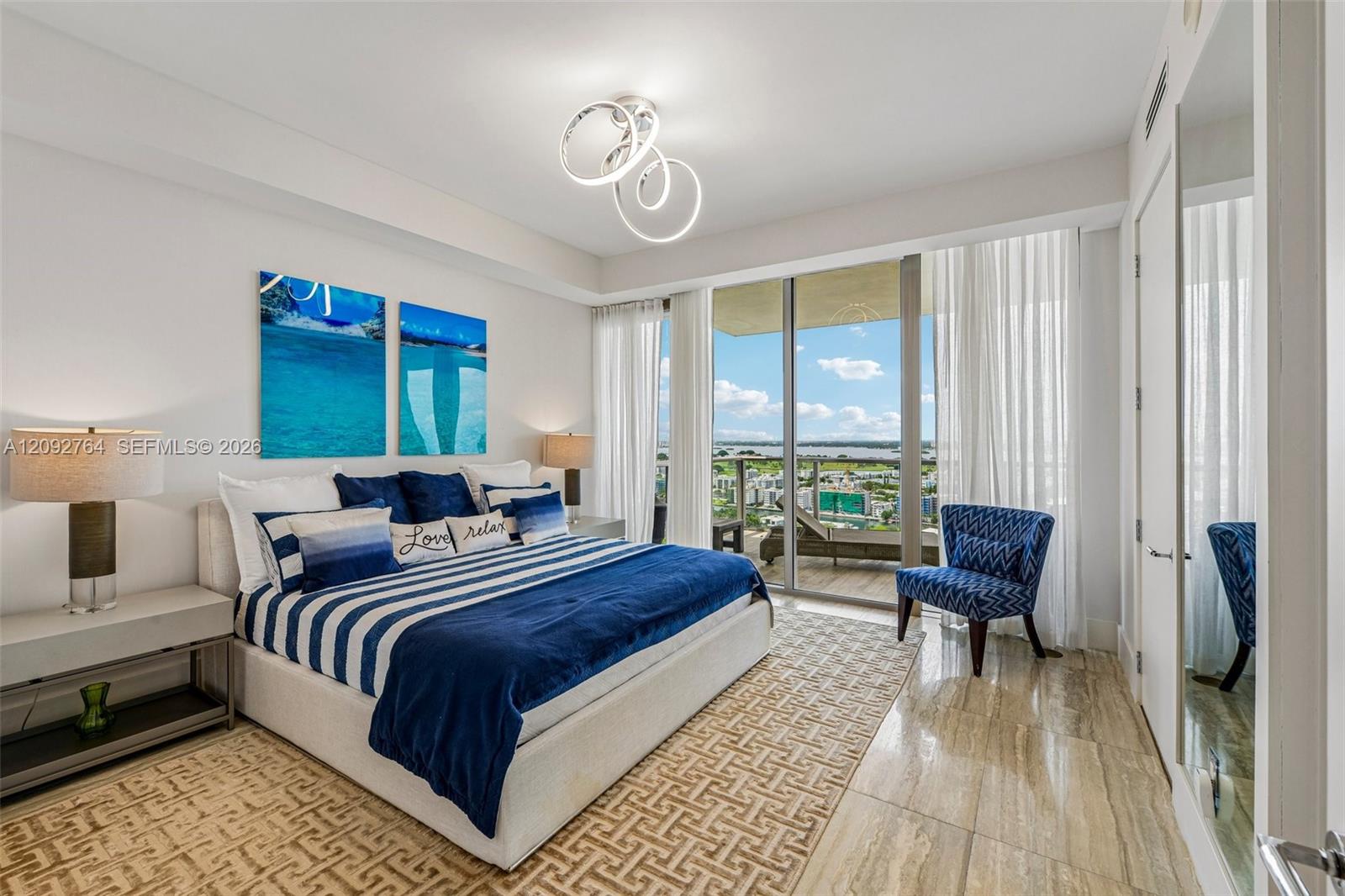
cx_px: 672
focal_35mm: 15
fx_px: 560
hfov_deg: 100.4
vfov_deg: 77.3
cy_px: 448
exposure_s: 1/50
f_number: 9
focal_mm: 15
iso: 200
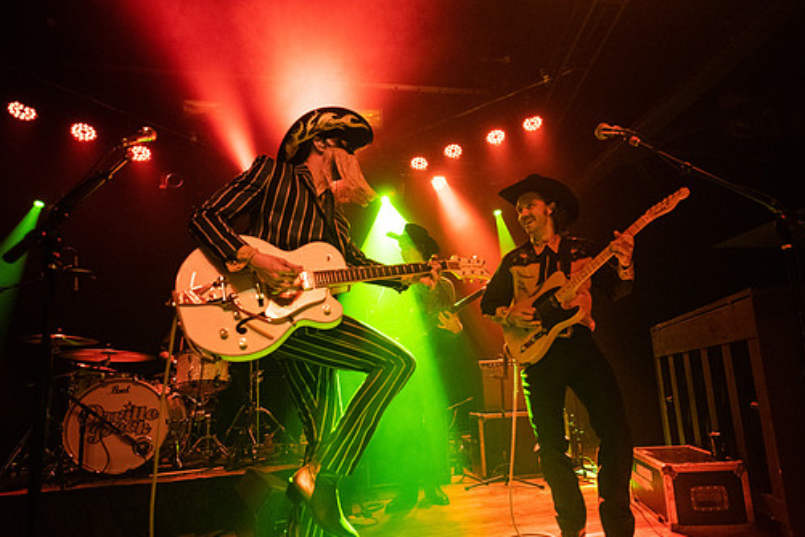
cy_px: 308
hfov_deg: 78.4
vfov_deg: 57.0
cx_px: 442
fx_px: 492
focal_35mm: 22
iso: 3200
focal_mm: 19
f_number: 3.2
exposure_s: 1/250
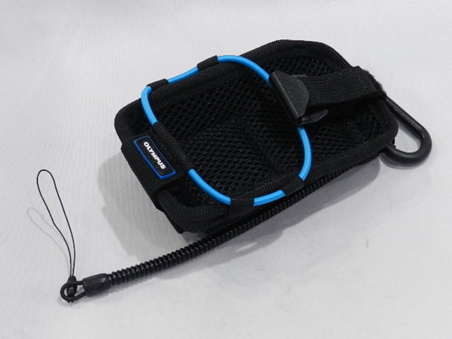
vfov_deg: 17.6
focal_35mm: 84
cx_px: 226
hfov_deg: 23.3
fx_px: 1097
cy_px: 170
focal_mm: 14.9
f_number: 4.4
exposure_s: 1/80
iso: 800
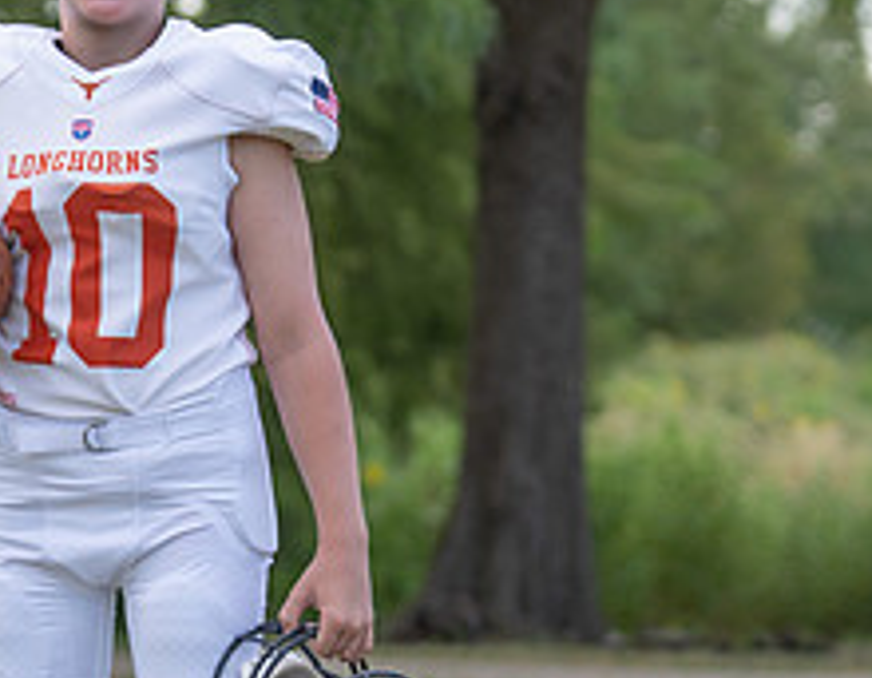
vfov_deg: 6.5
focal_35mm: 235
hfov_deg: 8.3
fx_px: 5998
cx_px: 135
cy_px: 496
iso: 100
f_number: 2.8
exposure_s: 1/400
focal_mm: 76
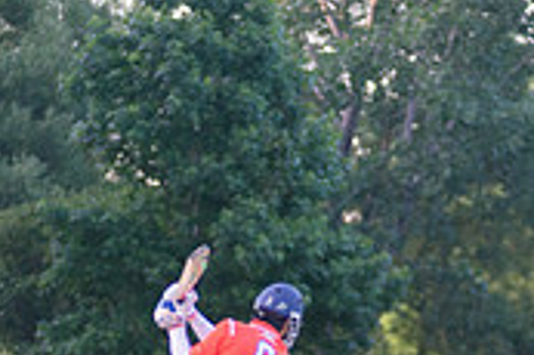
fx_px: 7706
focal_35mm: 520
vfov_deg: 2.6
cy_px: 446
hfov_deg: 4.0
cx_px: 275
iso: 1600
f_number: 2.8
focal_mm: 155
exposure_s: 1/1250
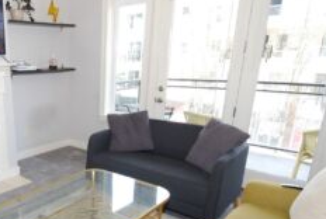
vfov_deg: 41.7
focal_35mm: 31
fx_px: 281
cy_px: 156
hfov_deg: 55.3
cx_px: 59
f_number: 4
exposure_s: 1/60
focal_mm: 12
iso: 200
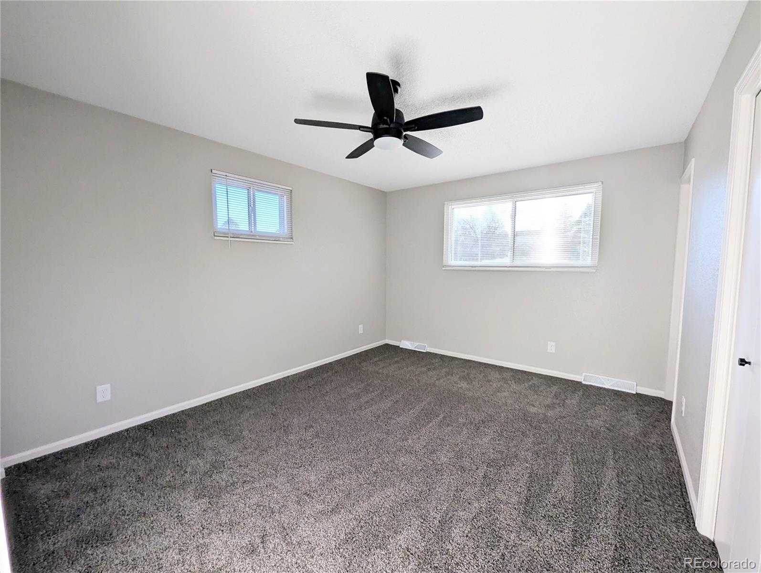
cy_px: 286
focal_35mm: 13
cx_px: 380
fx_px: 286
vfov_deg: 90.1
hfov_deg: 106.1
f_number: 2.2
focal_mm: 1.95
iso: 49
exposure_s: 1/178
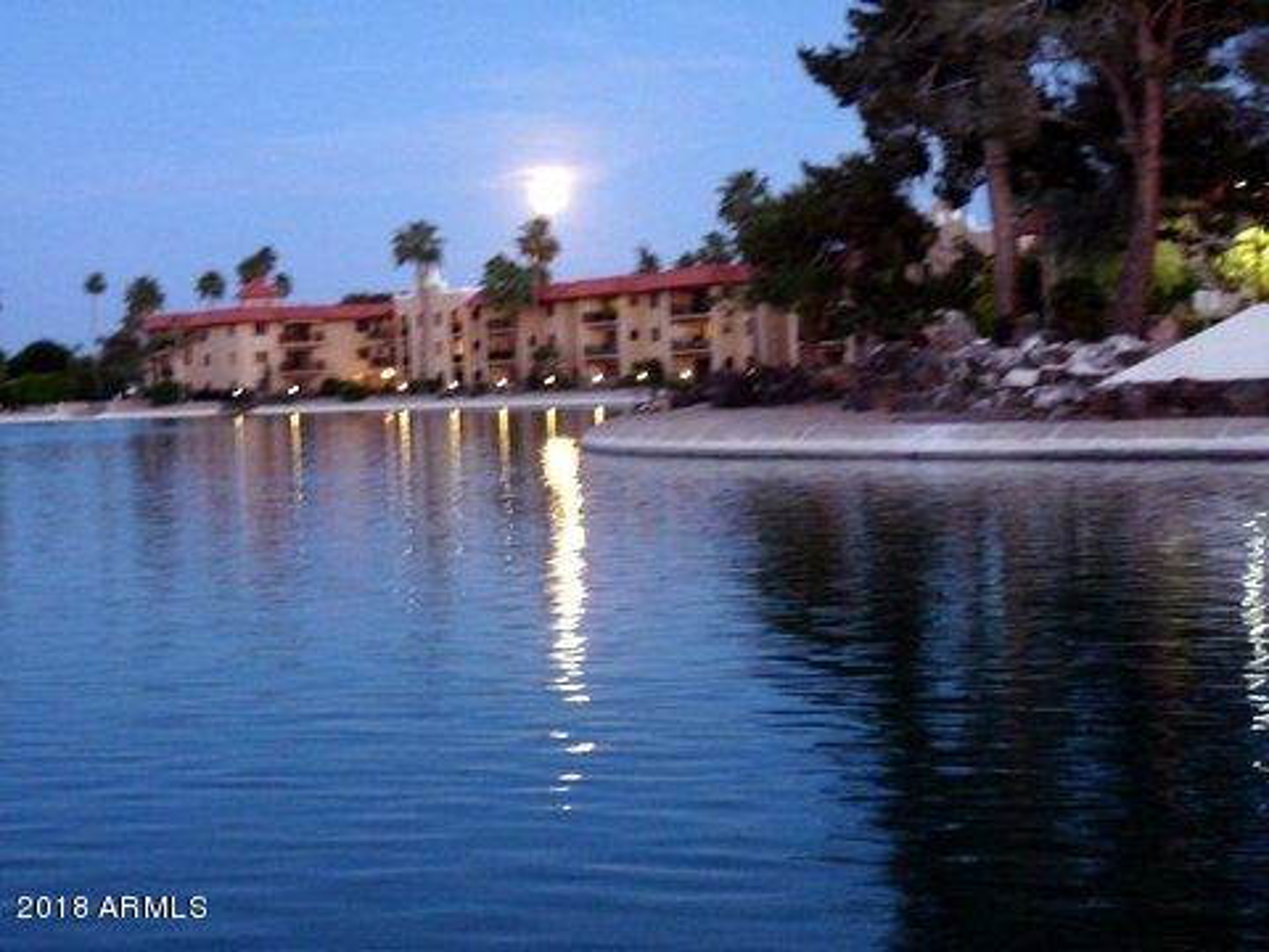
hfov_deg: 26.0
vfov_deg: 19.6
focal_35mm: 75
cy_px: 476
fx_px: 2749
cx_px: 634
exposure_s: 1/8
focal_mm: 13.3
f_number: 3.4
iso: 800
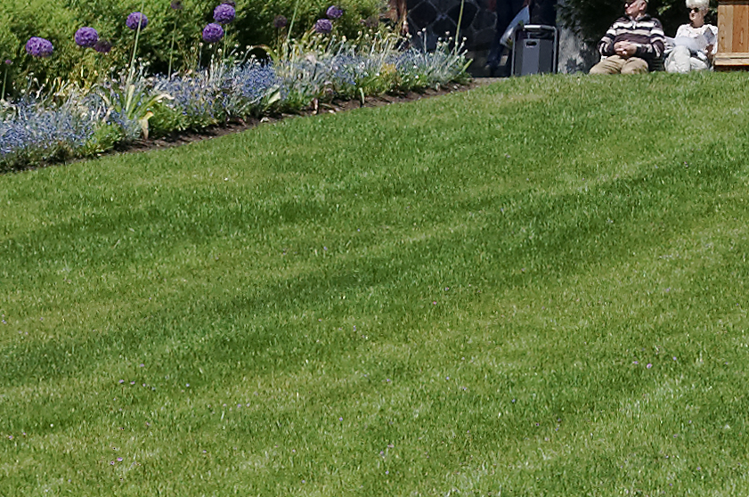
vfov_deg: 5.3
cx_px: 1567
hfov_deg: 7.9
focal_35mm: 248
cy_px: -794
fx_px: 5152
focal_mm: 35
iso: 200
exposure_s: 1/200
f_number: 6.7
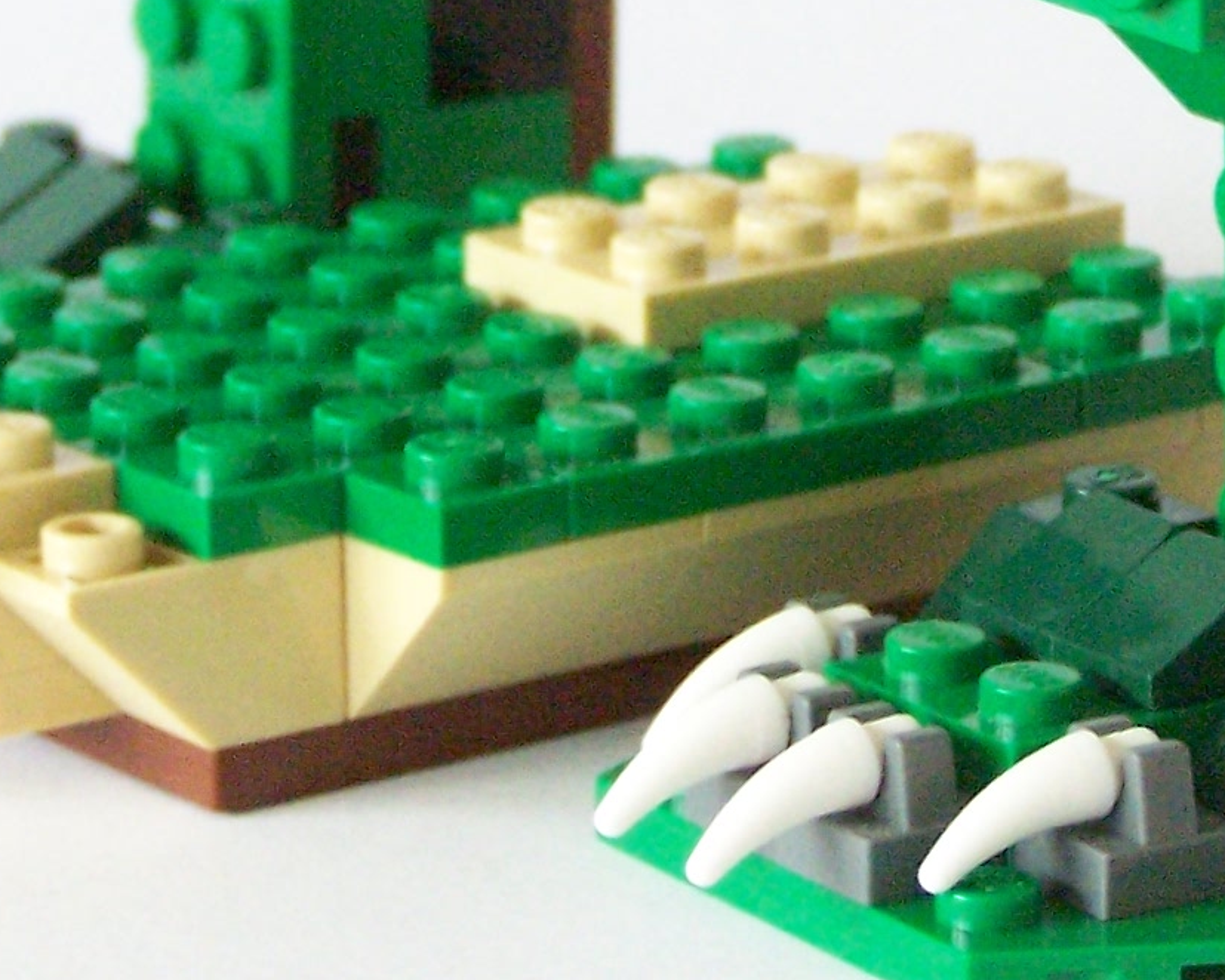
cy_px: -89
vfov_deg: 6.8
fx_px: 8268
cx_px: 748
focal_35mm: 228
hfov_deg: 8.5
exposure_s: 1/30
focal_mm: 12.4
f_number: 3.2
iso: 400
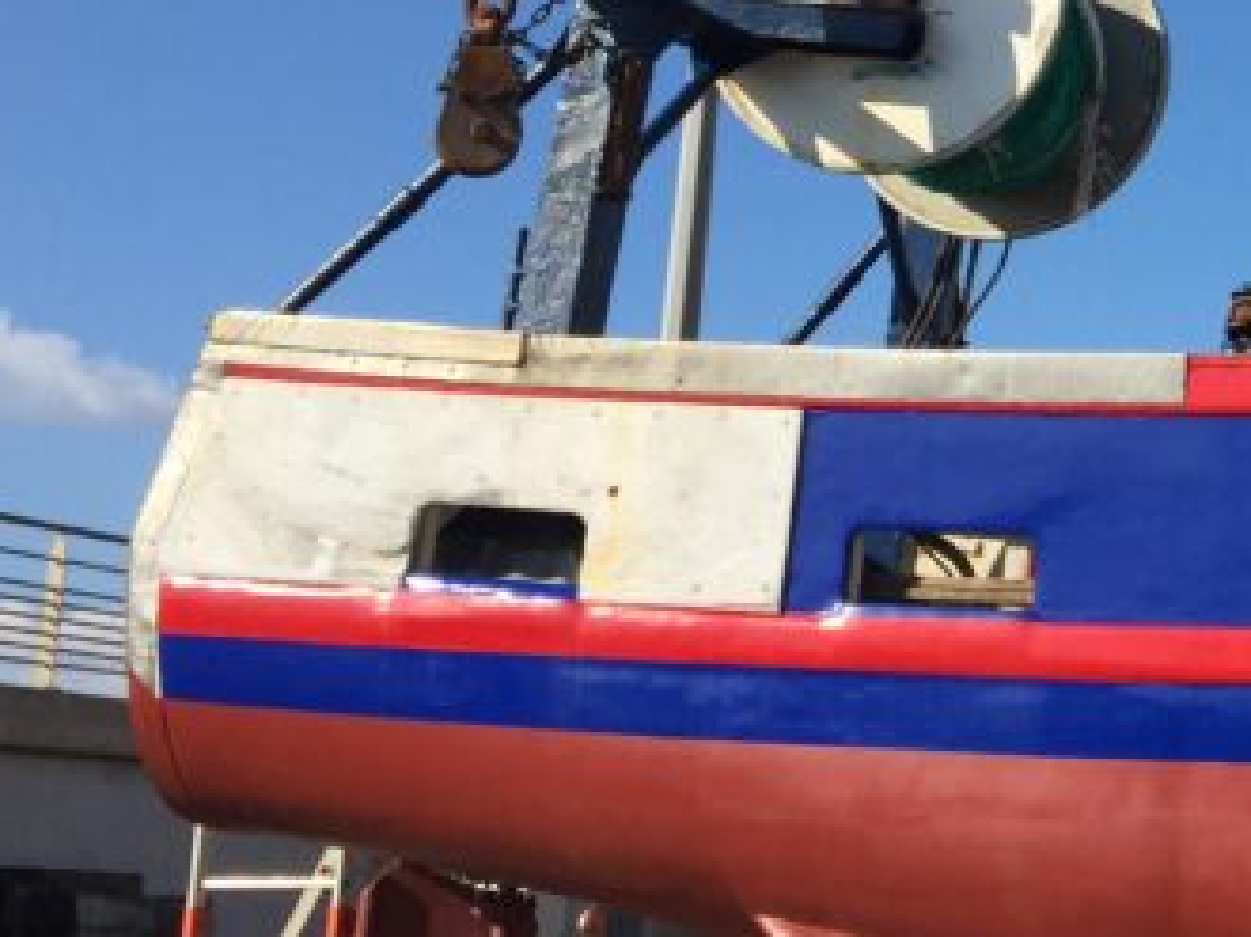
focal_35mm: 90
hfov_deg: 19.0
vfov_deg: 16.3
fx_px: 3250
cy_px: 182
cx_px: 1895
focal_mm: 4.15
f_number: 2.2
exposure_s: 1/2639
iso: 32
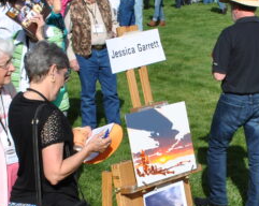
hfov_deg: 16.0
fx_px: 918
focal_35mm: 120
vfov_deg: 12.8
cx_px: 150
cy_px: 133
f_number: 9
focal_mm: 20
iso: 100
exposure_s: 1/320
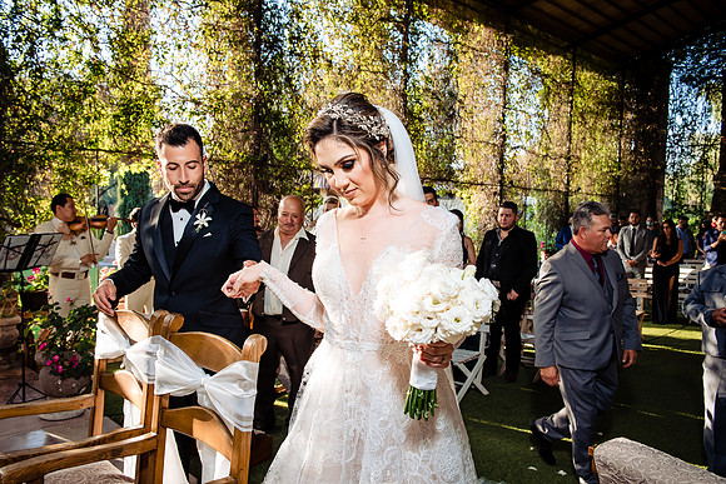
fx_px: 585
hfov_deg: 63.6
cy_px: 242
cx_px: 363
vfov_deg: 45.0
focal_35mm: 29
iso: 1000
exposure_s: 1/200
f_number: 7.1
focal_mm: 29
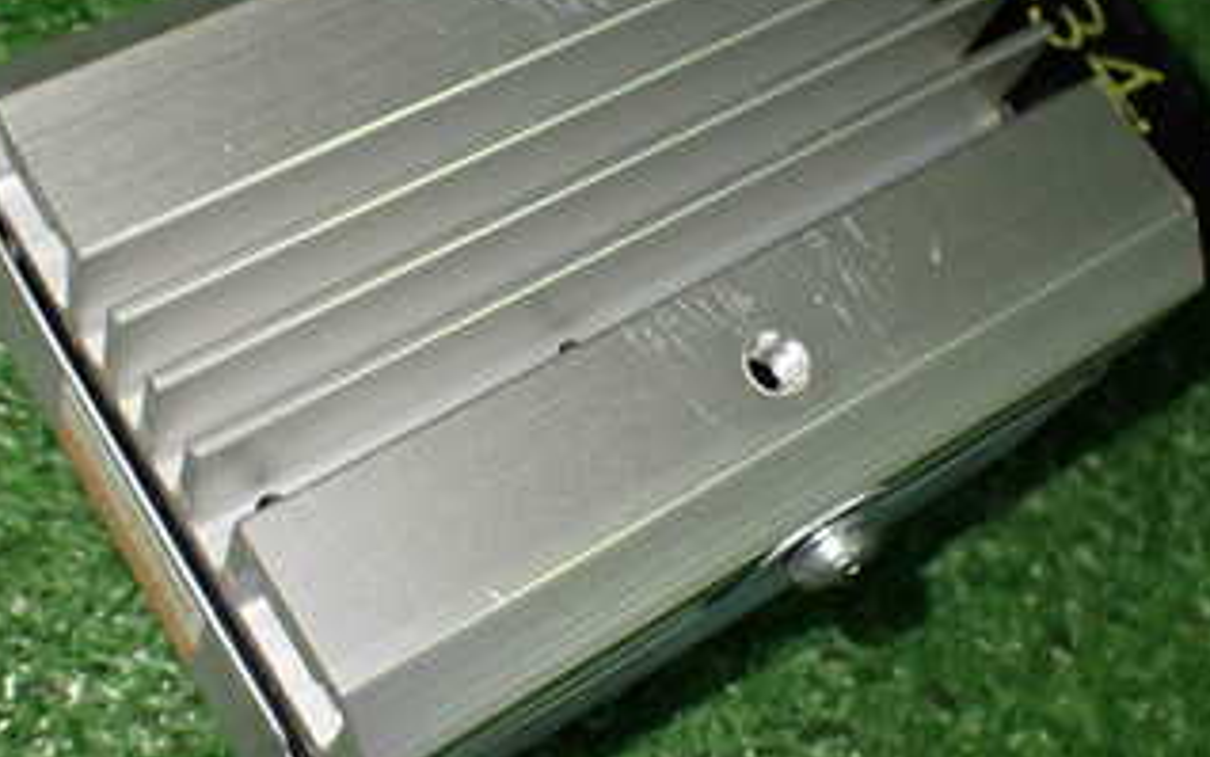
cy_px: 281
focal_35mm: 60
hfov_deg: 34.0
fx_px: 1979
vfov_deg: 21.6
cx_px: 605
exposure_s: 1/125
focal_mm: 5.4
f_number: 2.3
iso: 640
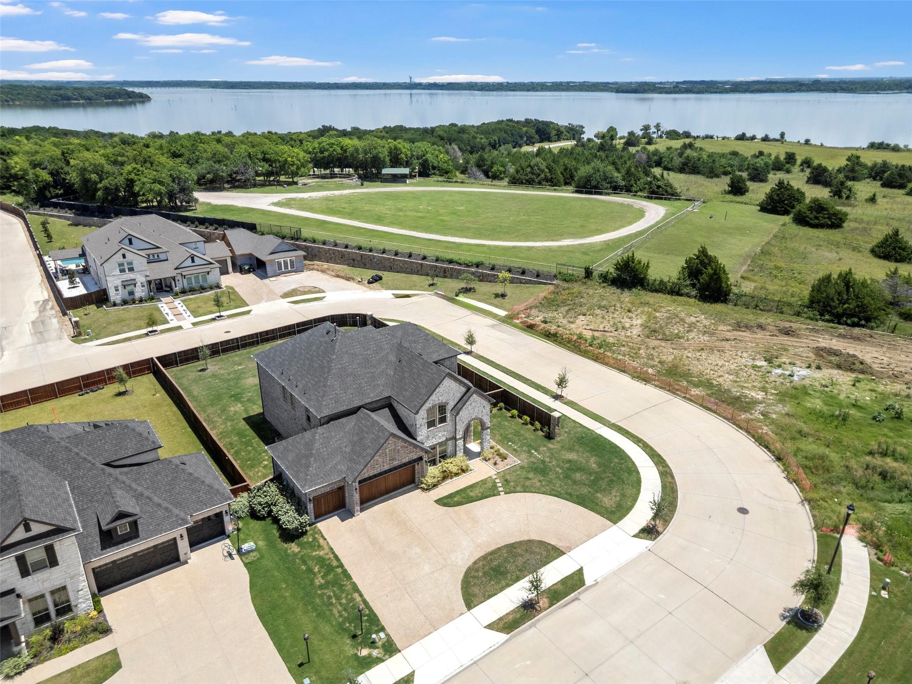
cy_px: 342
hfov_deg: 71.6
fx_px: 632
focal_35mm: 24
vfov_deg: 56.8
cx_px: 456
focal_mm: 6.72
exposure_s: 1/4000
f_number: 1.7
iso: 120
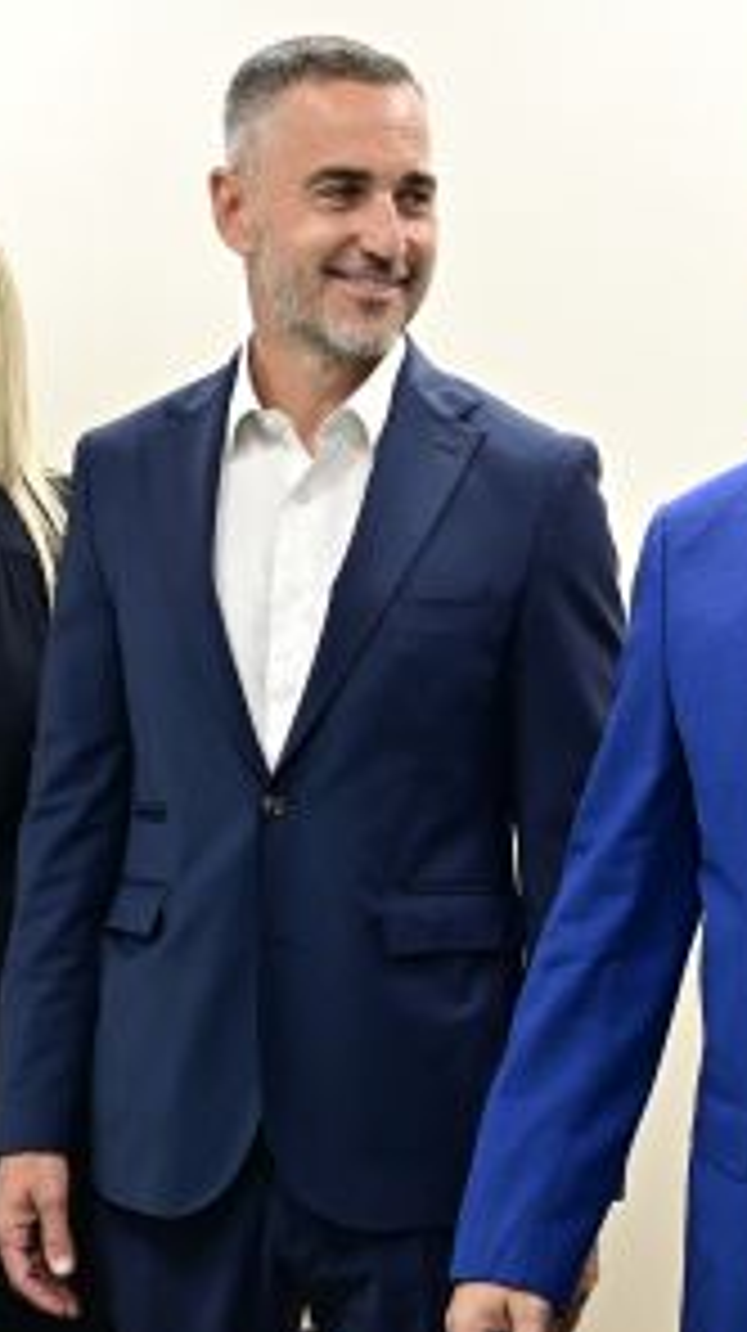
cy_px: 580
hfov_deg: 17.7
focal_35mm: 68
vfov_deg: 31.0
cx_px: 454
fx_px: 2400
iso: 1250
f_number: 4
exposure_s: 1/400
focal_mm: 24
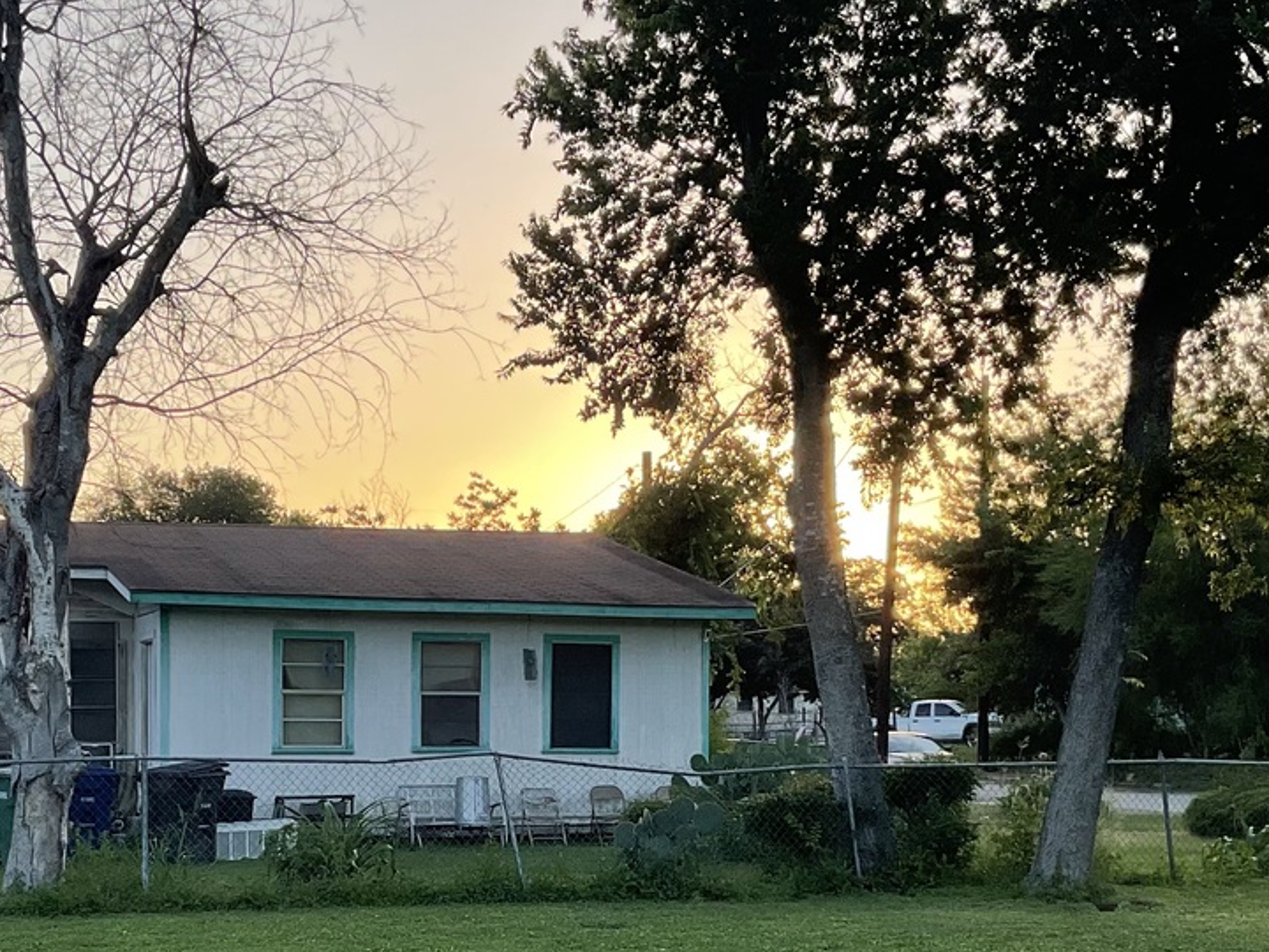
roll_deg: +0.6
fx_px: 2126
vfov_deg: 24.9
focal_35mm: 58
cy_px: 740
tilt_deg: -0.4
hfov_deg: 33.1
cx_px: 495
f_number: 1.8
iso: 16
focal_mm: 3
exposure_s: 1/446
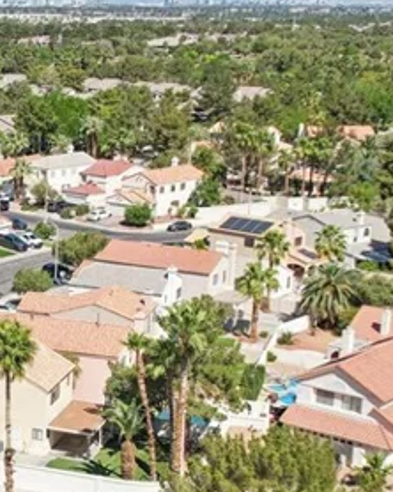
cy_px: 308
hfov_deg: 18.4
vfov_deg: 25.0
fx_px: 1106
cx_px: -158
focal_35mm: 76
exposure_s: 1/2500
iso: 140
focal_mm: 8.4
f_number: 2.8
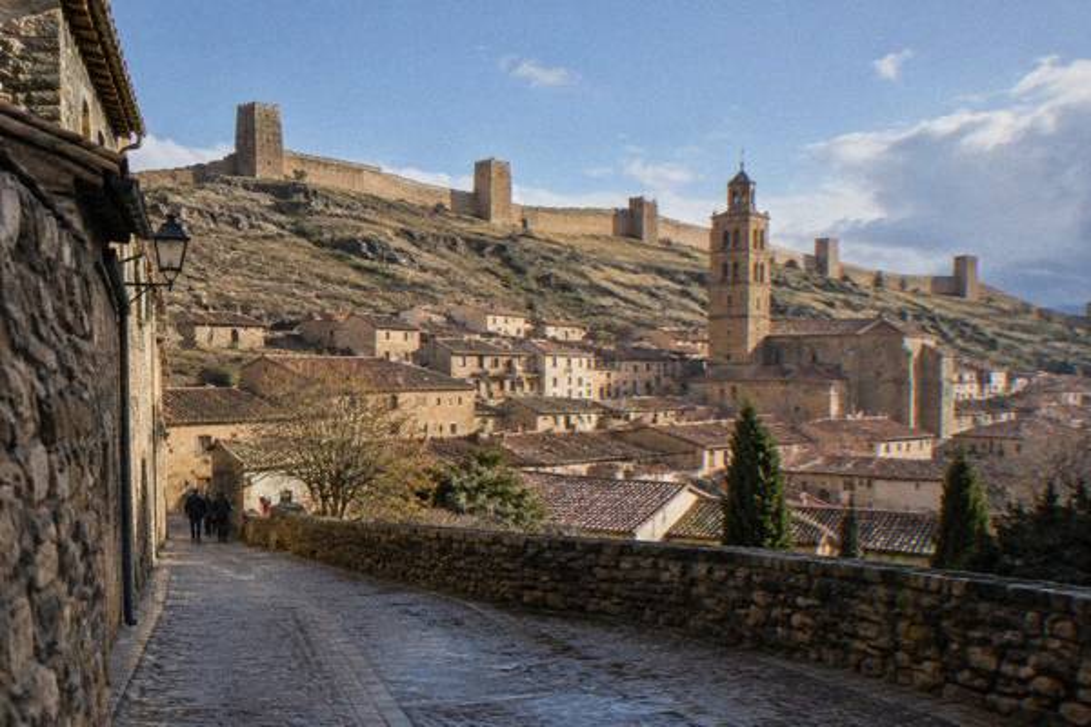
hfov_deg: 28.8
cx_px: 546
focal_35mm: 70
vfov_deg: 19.5
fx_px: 2121
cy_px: 364
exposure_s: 1/320
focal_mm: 70
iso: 200
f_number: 5.6
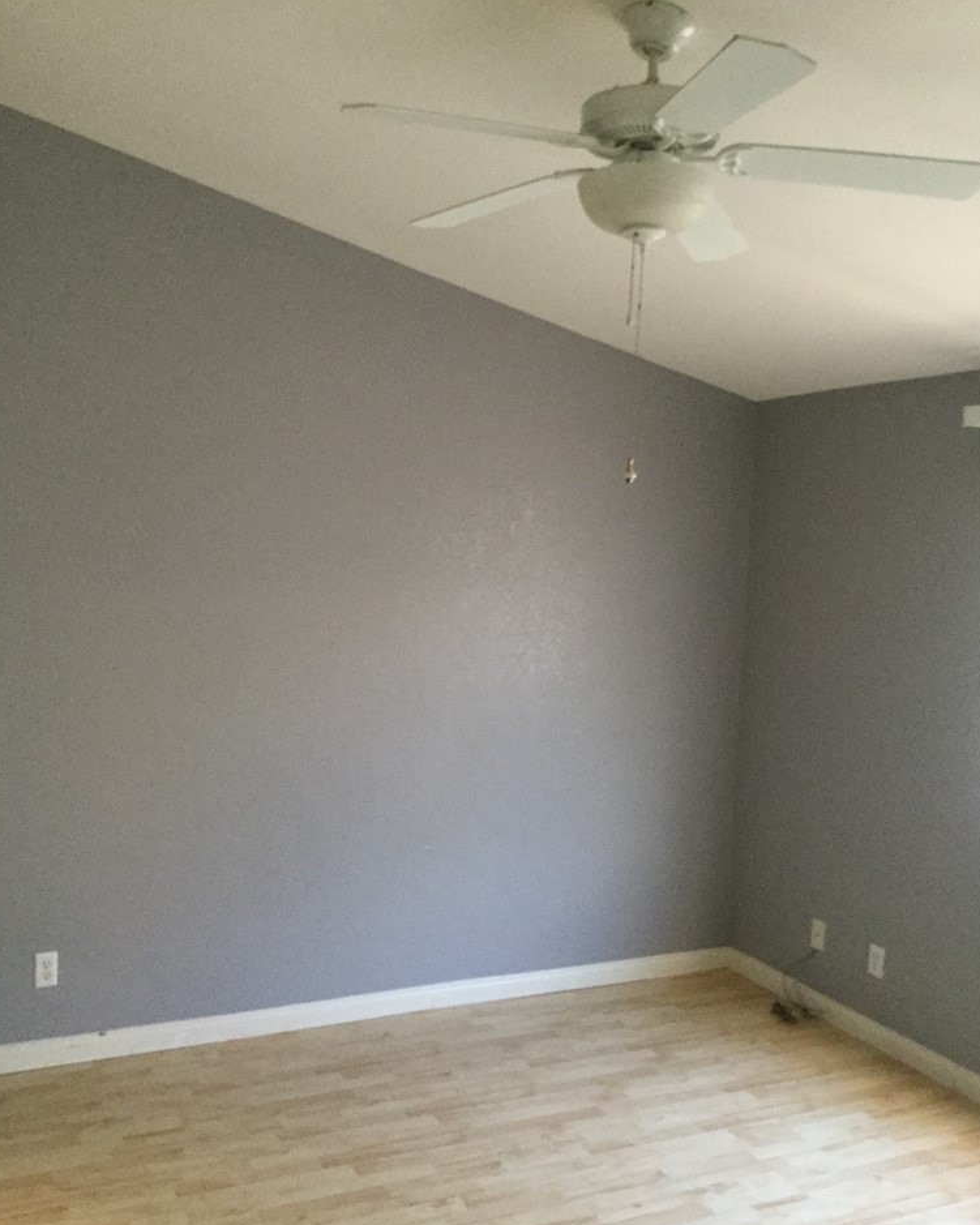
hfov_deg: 44.5
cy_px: 613
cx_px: 488
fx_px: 1197
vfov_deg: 54.2
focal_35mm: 33
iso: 200
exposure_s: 1/24
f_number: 2.4
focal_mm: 3.3
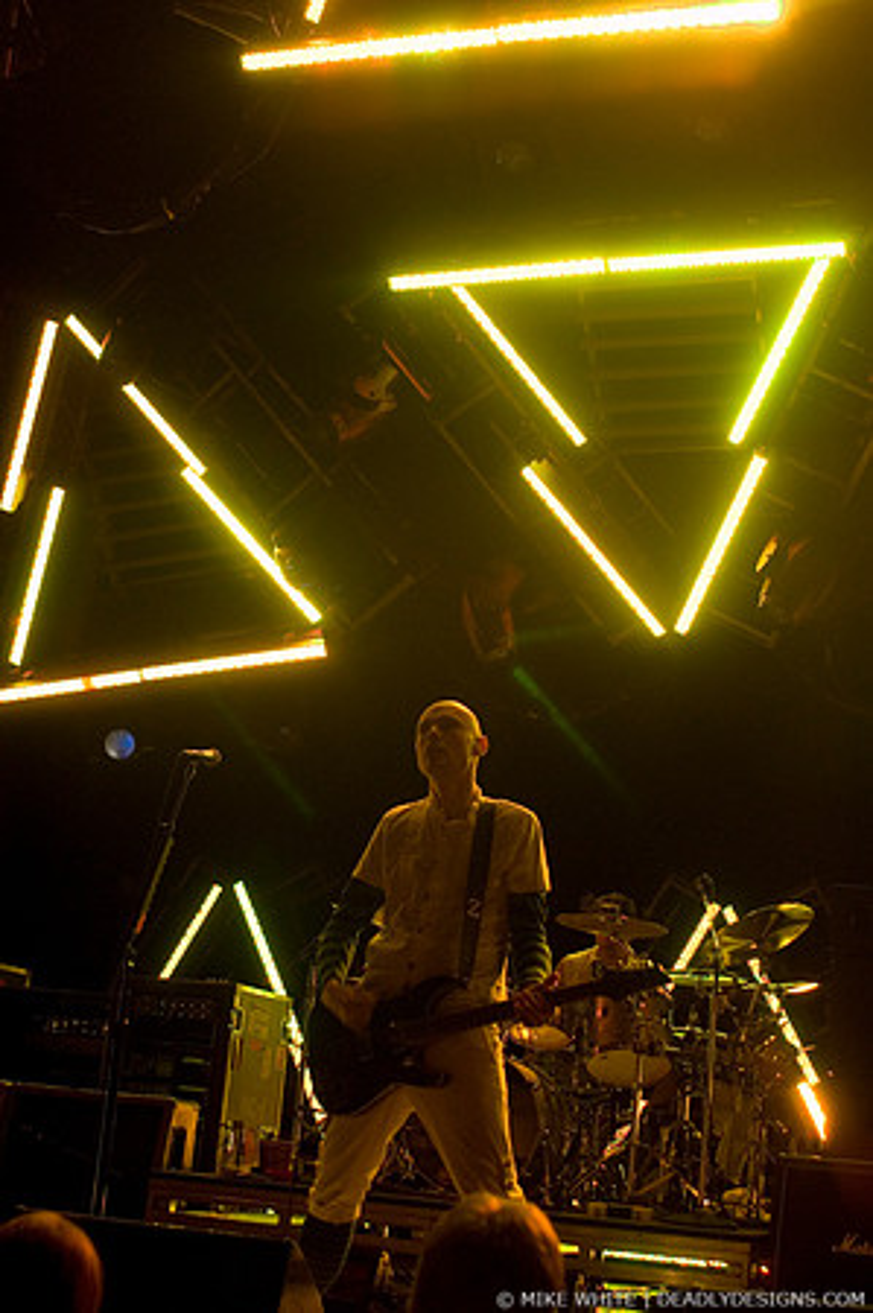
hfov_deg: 25.7
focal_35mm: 52
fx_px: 1914
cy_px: 656
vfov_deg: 37.9
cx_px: 436
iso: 800
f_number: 3.2
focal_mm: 35
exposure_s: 1/80
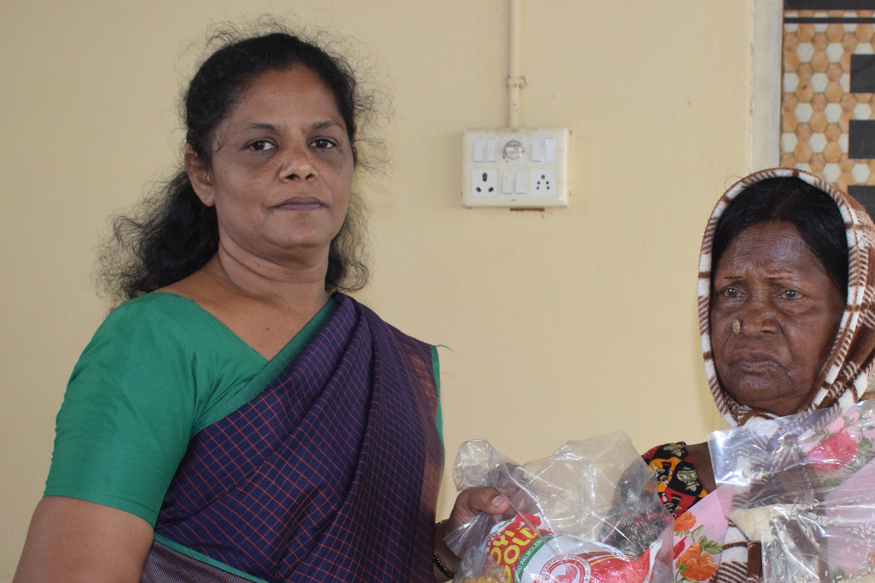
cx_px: 568
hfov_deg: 35.4
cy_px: 451
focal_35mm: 56
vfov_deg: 23.9
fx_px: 1361
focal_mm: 22
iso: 2000
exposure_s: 1/160
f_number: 6.3
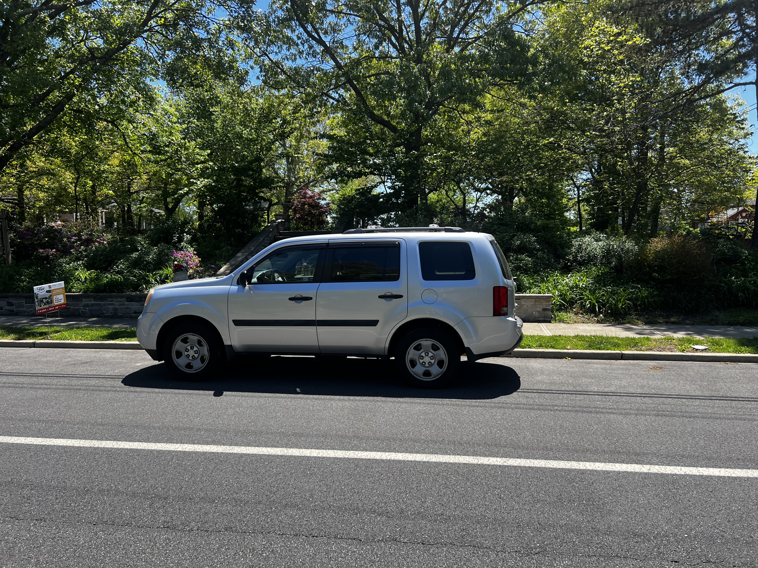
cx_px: 379
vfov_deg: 53.1
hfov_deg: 67.3
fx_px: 569
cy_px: 284
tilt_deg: -3.8
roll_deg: +1.1
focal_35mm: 26
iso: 50
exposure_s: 1/1751
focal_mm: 5.7
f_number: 1.5
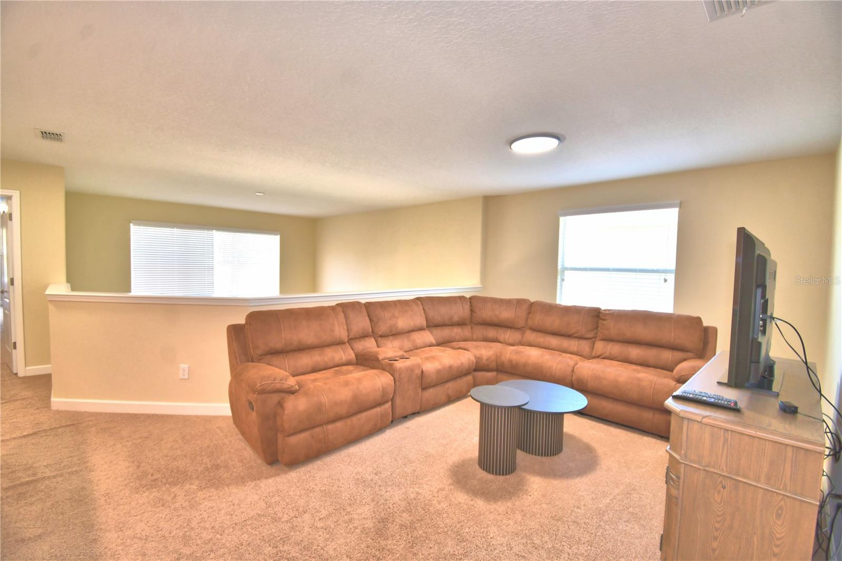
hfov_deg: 100.4
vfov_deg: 77.3
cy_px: 280
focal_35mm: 15
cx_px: 421
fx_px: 351
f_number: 4.5
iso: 200
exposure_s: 1/30
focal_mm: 10
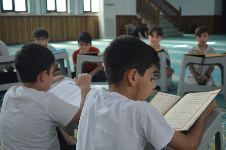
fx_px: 282
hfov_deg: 43.6
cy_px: 75
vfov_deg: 29.9
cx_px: 113
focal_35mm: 45
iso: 400
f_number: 4.2
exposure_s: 1/80
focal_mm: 30
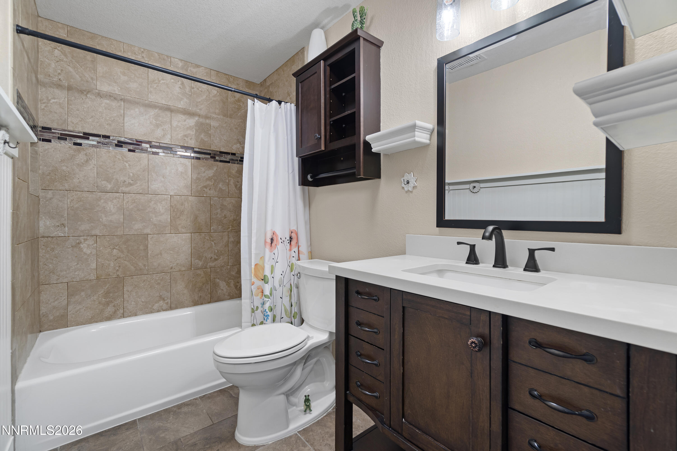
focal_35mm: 15
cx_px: 338
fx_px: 282
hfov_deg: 100.4
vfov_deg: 77.3
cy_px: 226
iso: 100
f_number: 5.6
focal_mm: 10
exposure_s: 3.2
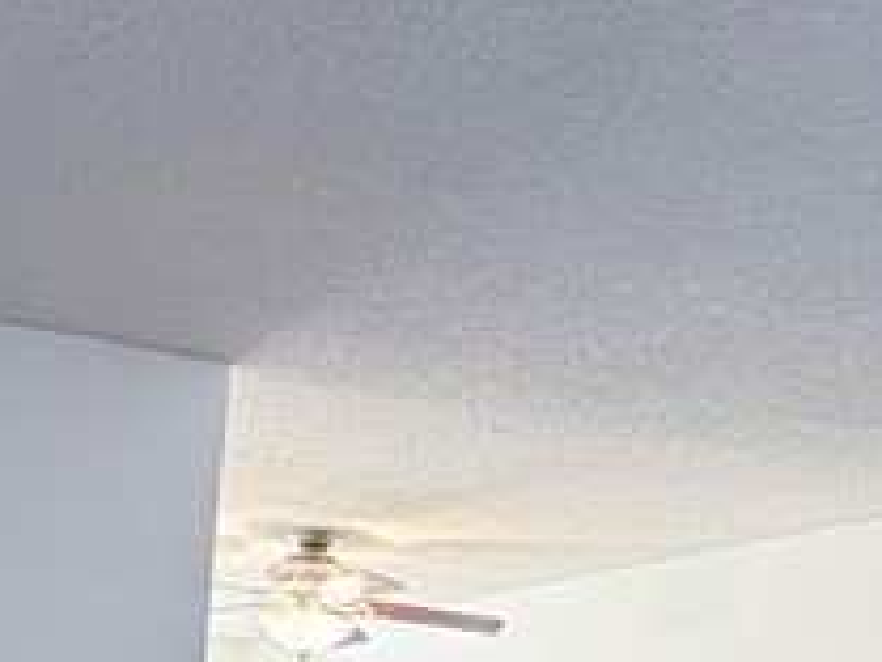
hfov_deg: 27.4
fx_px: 1758
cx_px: 123
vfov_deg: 18.2
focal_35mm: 69
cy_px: 1078
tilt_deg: -7.8
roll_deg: -3.8
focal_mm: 2.22
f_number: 2.2
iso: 200
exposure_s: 1/60
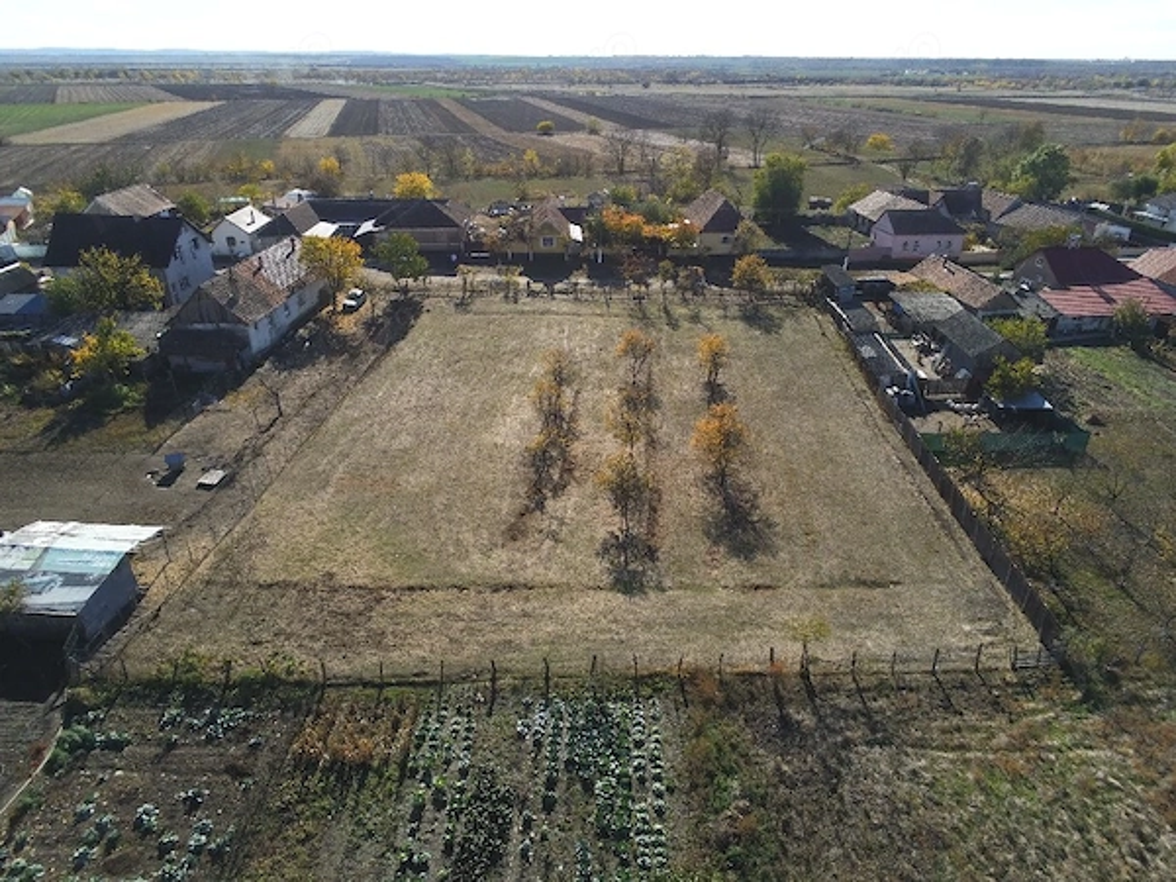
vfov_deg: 58.9
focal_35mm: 23
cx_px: 588
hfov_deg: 73.9
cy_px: 441
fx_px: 781
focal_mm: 4
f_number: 2.4
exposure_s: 1/2000
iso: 161
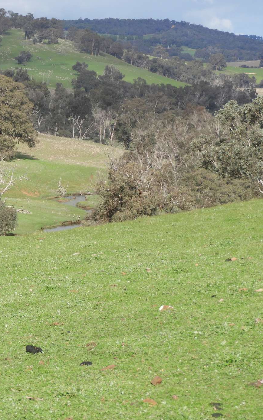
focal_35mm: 183
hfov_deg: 7.1
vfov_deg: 11.4
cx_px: -7
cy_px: 205
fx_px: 2098
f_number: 5
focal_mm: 22.4
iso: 100
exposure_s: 1/400
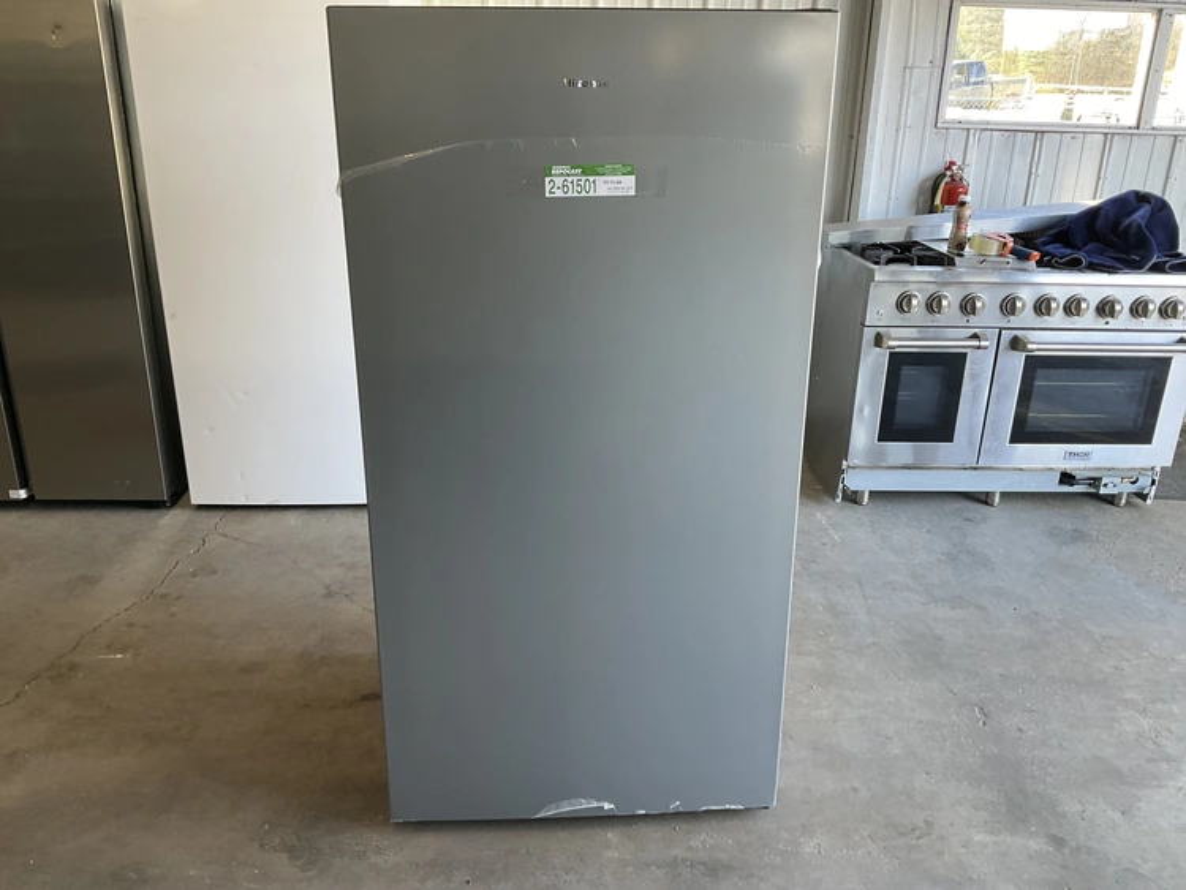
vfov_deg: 48.3
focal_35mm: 29
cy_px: 445
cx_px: 593
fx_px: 994
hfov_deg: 61.6
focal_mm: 3
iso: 50
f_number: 1.8
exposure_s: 1/60
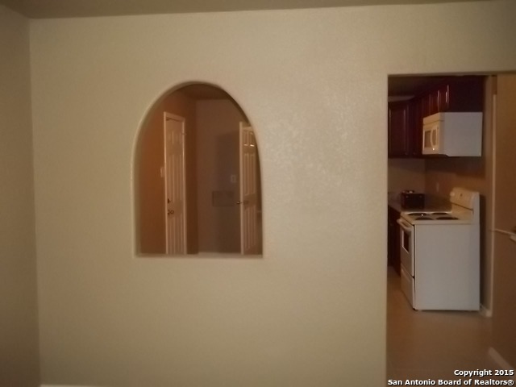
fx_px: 477
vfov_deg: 44.2
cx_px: 258
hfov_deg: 56.8
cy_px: 194
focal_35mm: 32
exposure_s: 1/30
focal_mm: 5.7
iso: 400
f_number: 2.9
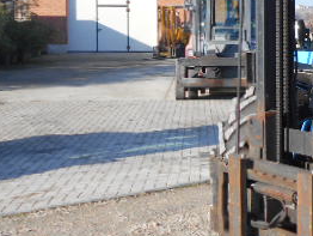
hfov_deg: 21.8
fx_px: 751
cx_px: 375
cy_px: 68
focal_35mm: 83
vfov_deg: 17.7
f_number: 3.6
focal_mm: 5.8
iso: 80
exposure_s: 1/400
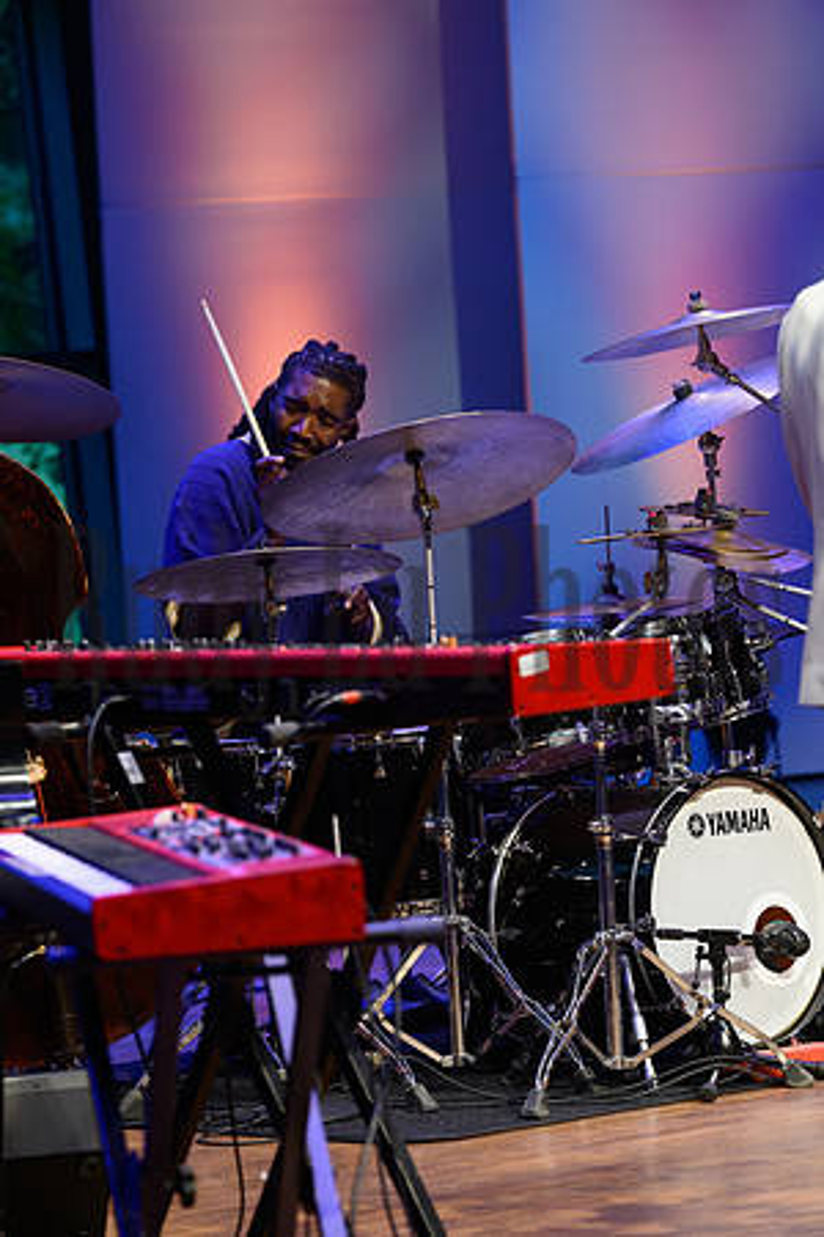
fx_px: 6866
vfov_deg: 10.3
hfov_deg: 6.9
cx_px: 412
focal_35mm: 200
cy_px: 618
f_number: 5.6
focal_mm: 200
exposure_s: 1/320
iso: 2500
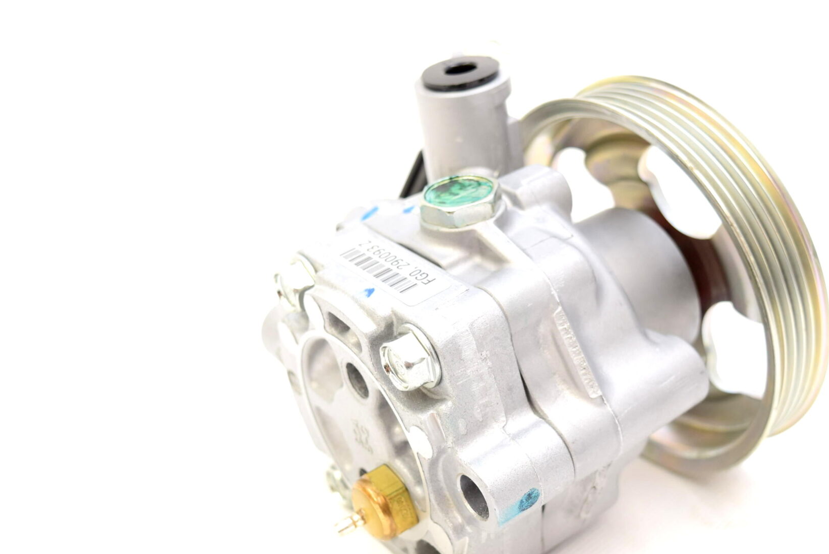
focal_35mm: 55
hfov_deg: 36.4
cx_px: 470
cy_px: 305
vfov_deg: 24.8
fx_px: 1259
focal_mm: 29
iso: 400
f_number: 5
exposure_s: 1/100
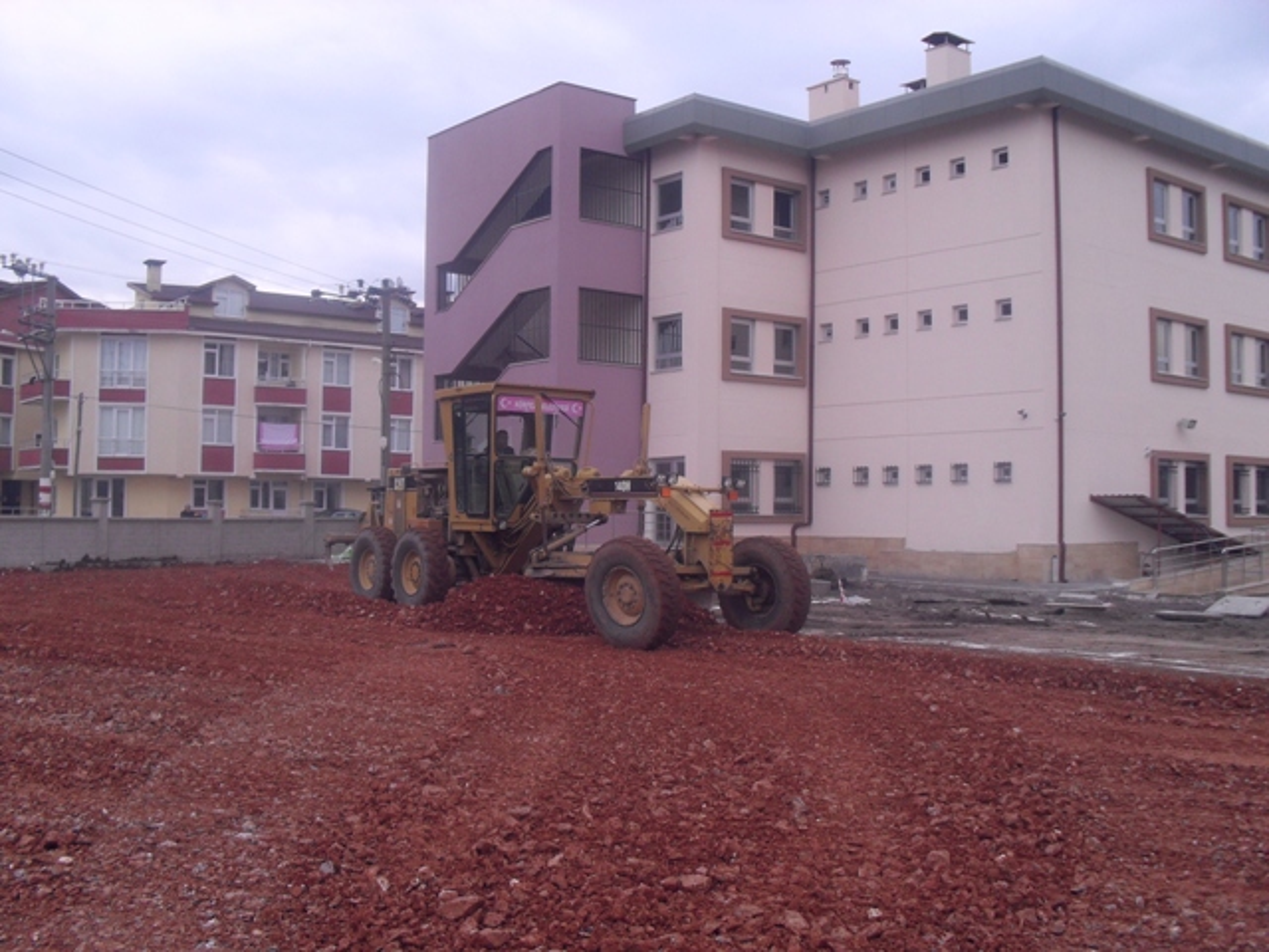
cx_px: 634
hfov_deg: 52.6
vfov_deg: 40.7
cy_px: 476
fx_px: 1283
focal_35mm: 35
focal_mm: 6.3
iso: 100
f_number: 3.2
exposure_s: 1/125
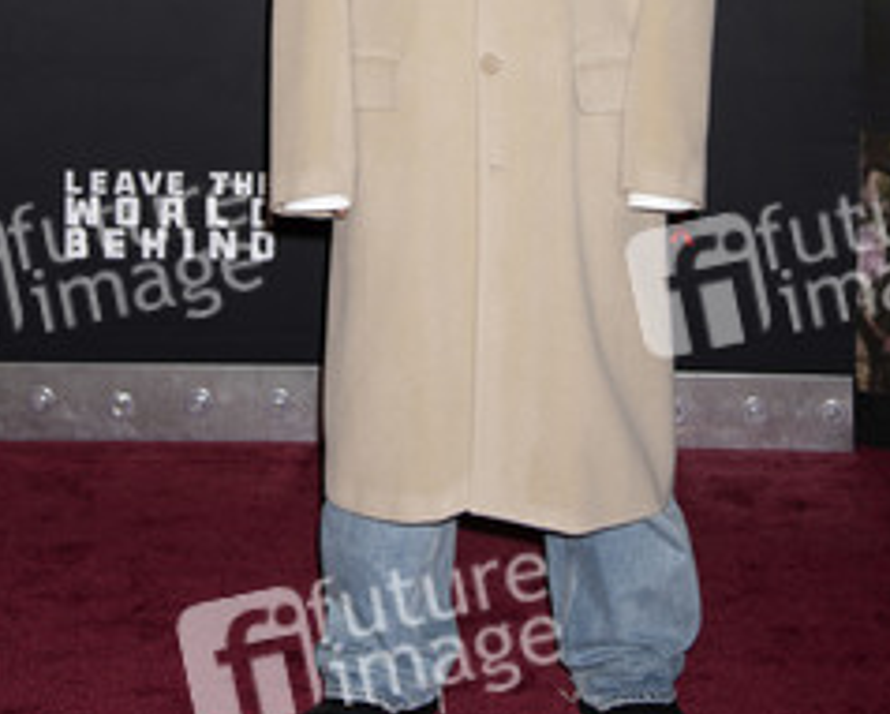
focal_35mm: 63
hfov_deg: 30.0
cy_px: 82
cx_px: 479
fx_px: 1661
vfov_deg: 23.7
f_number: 5
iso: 400
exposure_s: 1/200
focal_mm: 40
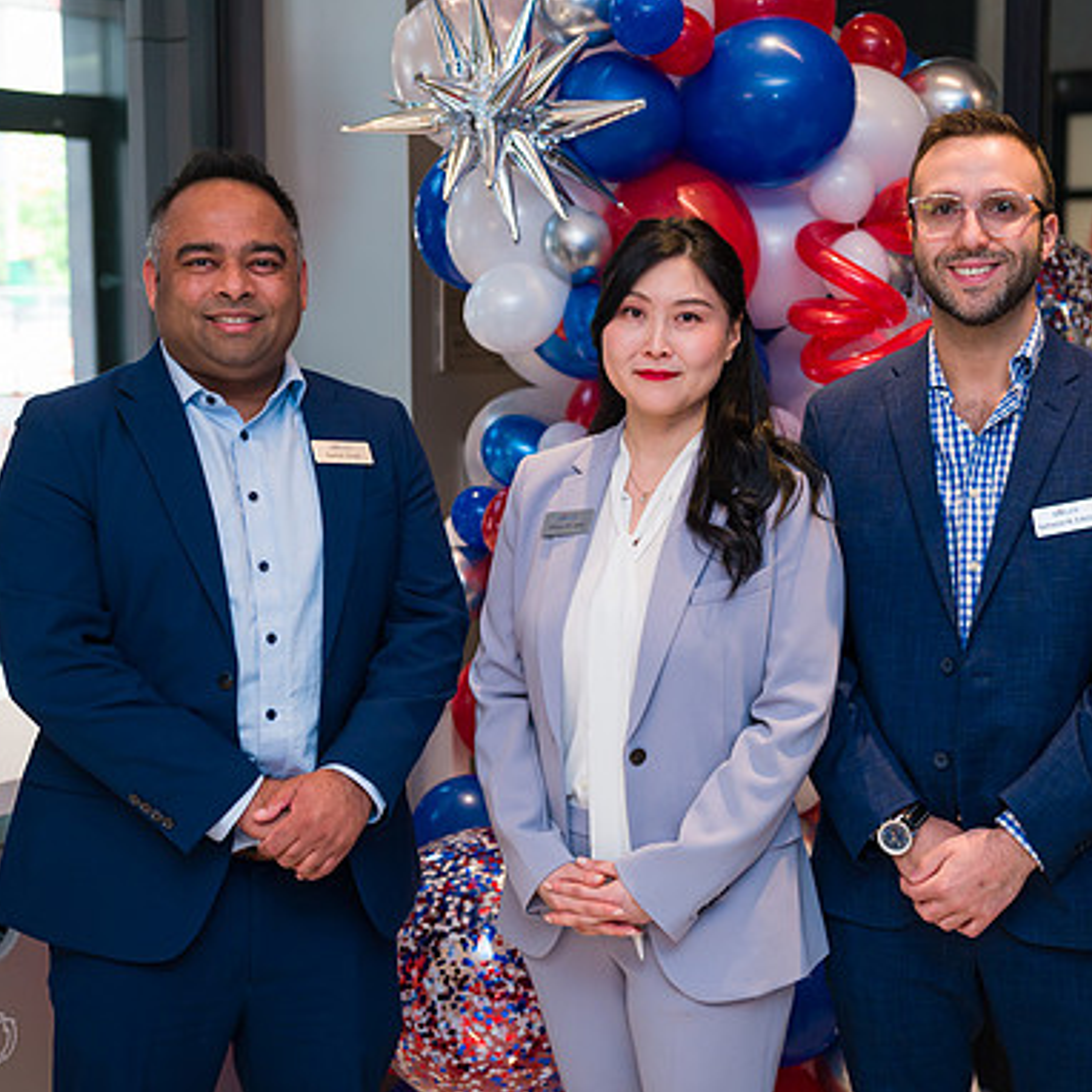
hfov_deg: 29.5
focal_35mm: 58
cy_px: 546
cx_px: 646
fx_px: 2070
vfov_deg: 29.6
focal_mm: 45
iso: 400
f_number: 4
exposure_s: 1/200
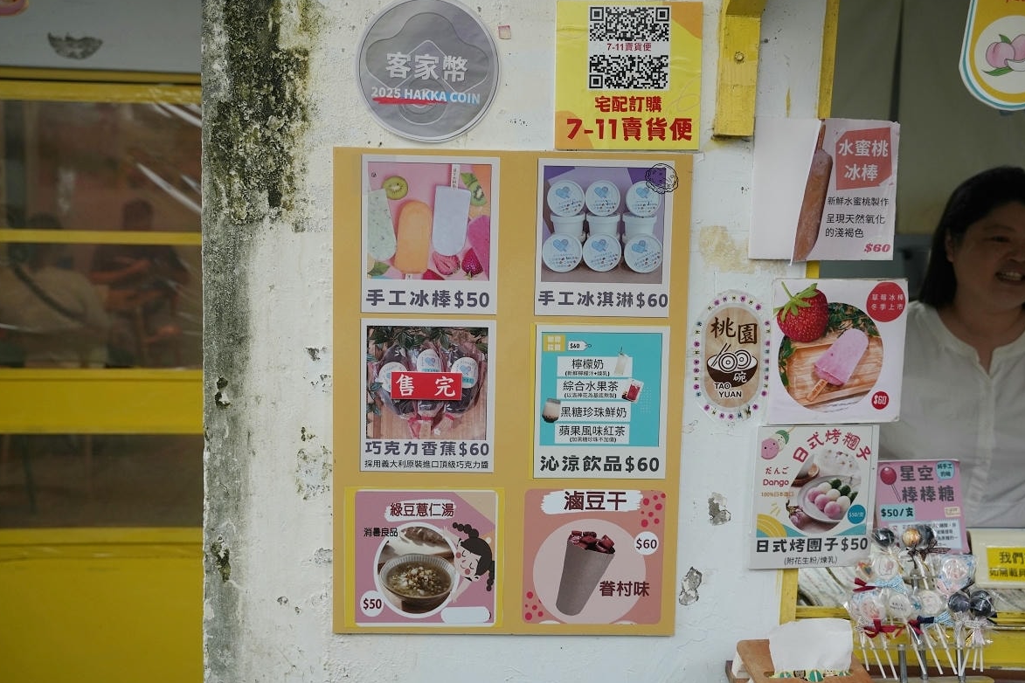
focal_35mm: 44
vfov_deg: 30.5
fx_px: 1253
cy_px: 337
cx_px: 511
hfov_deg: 44.5
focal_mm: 43
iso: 640
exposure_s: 1/160
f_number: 4
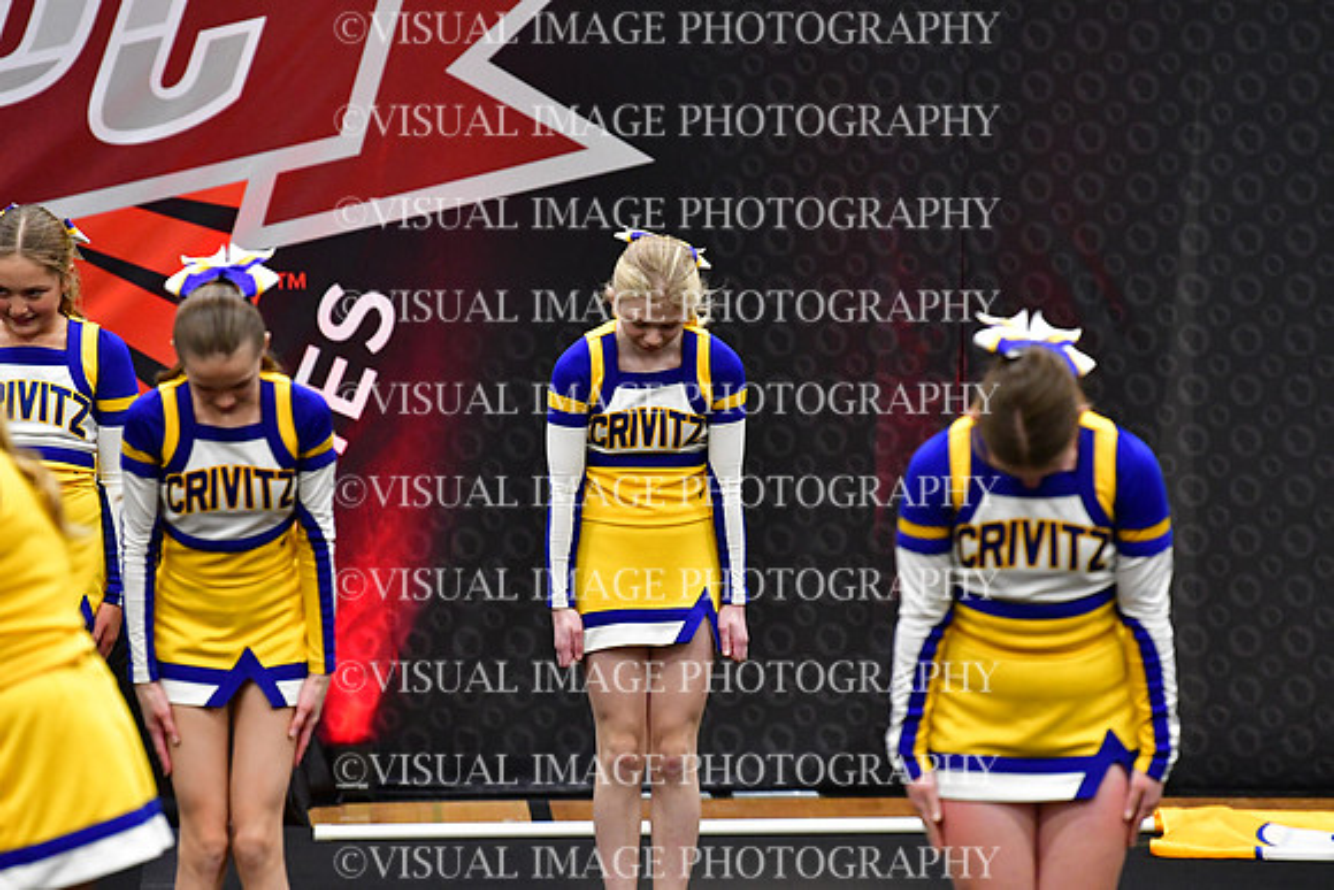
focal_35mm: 300
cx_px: 667
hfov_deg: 6.9
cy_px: 445
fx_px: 11119
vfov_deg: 4.6
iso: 5000
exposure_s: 1/500
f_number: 3.5
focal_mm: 200
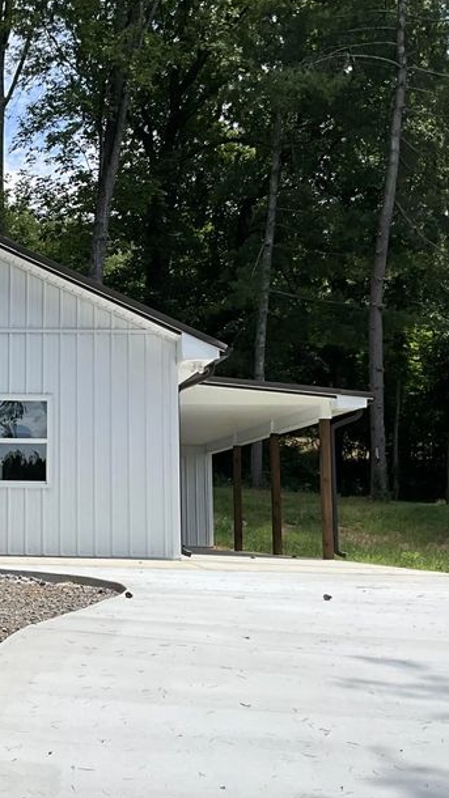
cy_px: 404
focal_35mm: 53
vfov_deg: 39.2
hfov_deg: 21.0
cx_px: -97
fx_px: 1122
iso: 25
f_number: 1.8
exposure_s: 1/1311
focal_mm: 3
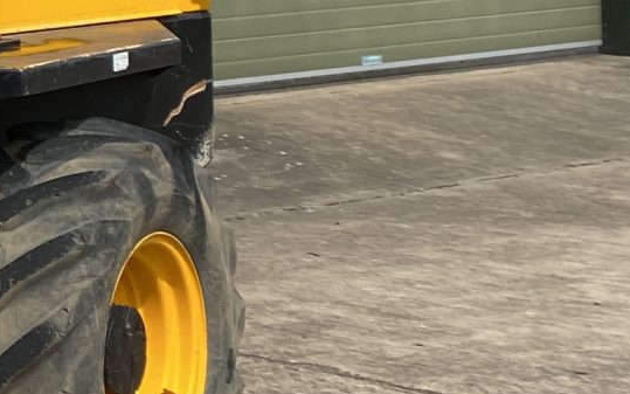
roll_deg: +0.7
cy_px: -150
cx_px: -764
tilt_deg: +1.3
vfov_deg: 9.8
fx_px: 2249
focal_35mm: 131
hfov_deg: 13.0
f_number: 1.8
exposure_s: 1/3846
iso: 32
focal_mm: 4.25
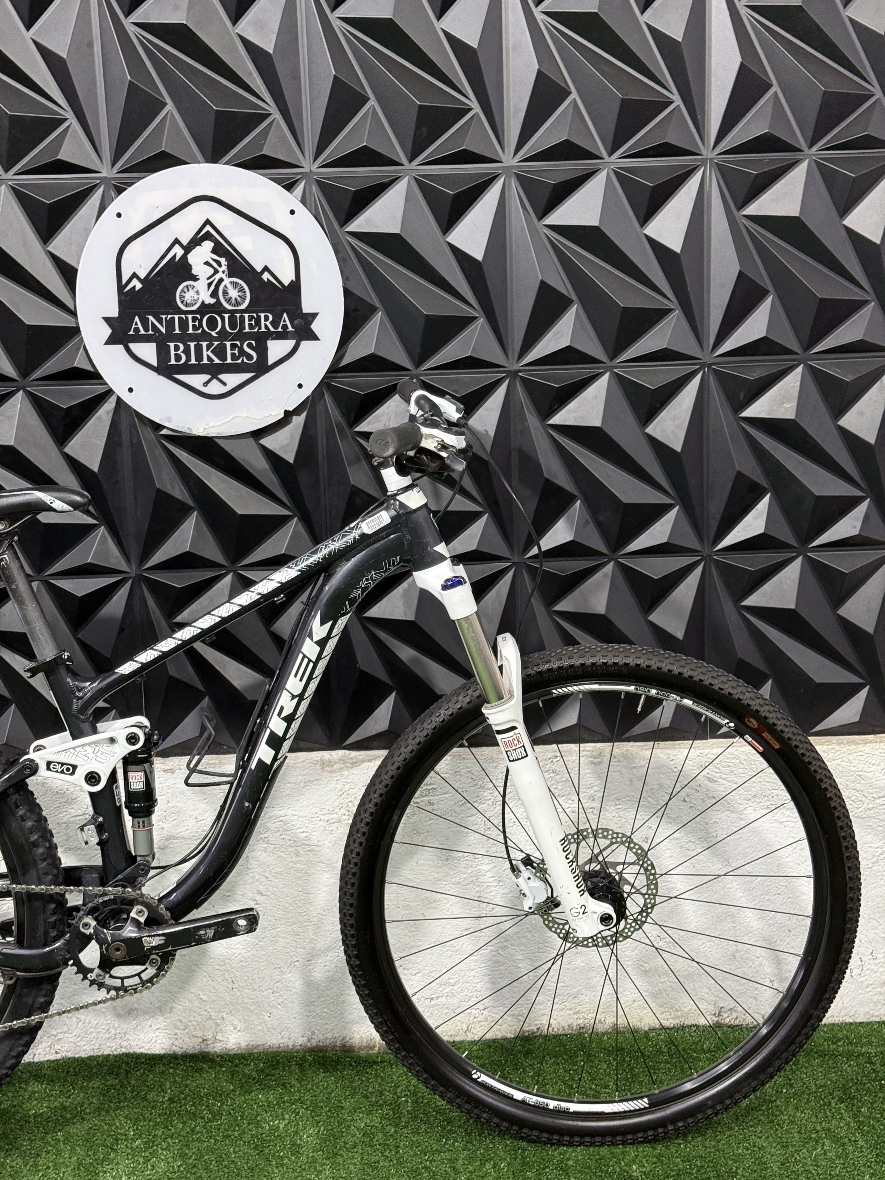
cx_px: 442
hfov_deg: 30.3
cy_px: 590
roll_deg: +1.3
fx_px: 1636
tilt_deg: -10.9
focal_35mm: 48
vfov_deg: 39.7
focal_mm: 6.76
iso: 200
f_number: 1.78
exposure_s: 1/60
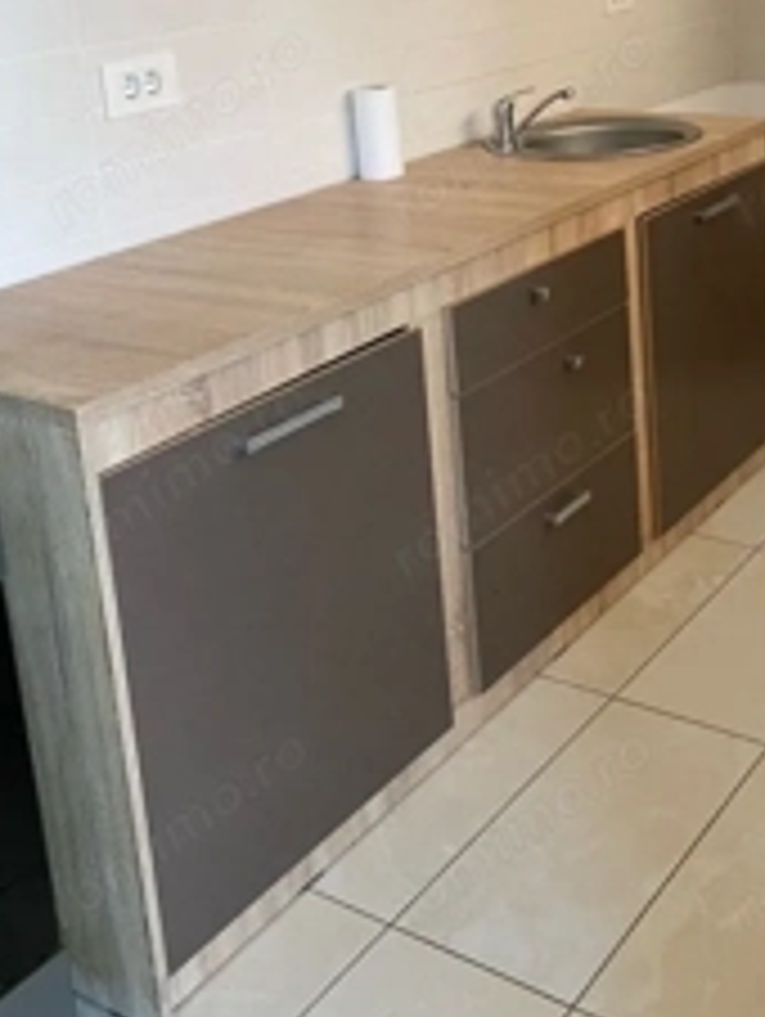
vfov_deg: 39.3
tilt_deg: -11.6
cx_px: 616
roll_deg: +2.6
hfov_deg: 30.8
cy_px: 180
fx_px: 1353
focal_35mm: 46
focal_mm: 4.25
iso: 320
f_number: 1.8
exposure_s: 1/60
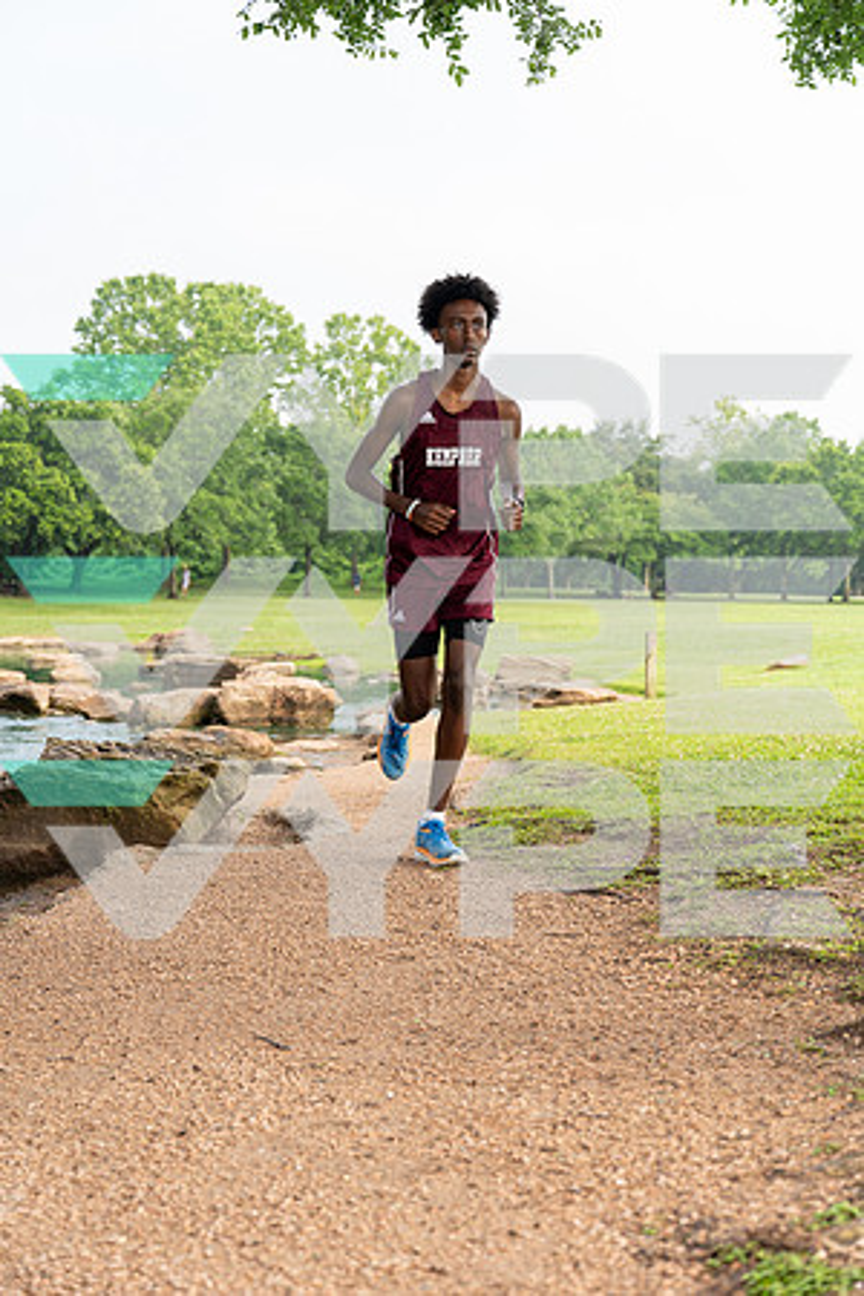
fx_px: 1728
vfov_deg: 41.1
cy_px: 648
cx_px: 432
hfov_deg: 28.1
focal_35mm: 48
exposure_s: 1/250
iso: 125
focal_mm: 48
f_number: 4
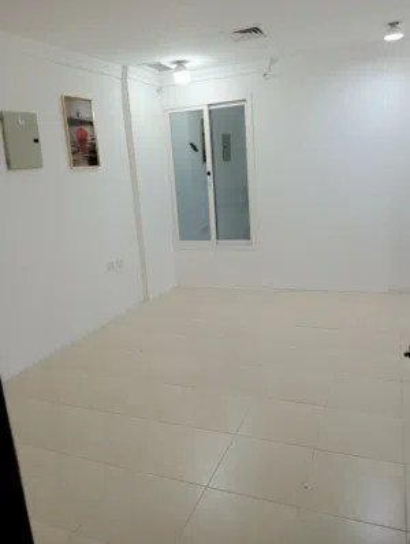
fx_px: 441
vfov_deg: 63.4
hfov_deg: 49.9
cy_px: 272
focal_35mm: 28
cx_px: 205
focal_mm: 3.98
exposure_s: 1/100
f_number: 1.8
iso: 104
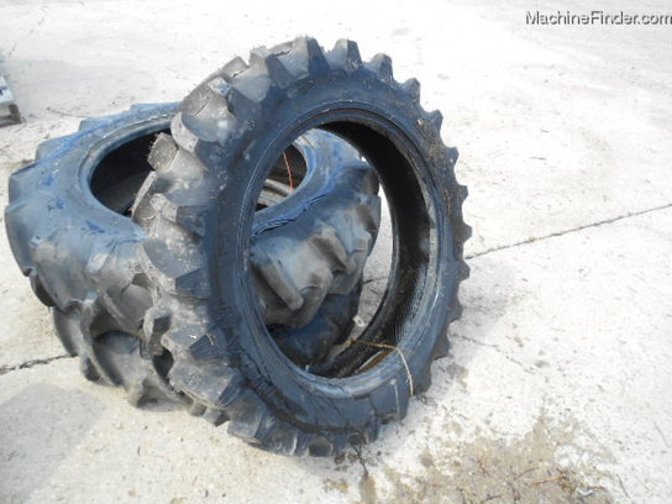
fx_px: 505
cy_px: 252
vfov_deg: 53.1
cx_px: 336
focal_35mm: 26
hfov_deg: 67.3
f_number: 3.2
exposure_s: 1/160
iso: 80
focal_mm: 4.6
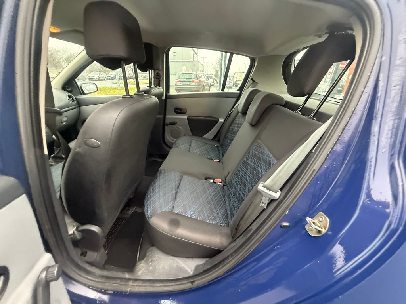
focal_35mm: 14
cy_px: 152
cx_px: 203
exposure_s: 1/60
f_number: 2.2
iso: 800
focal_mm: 2.22
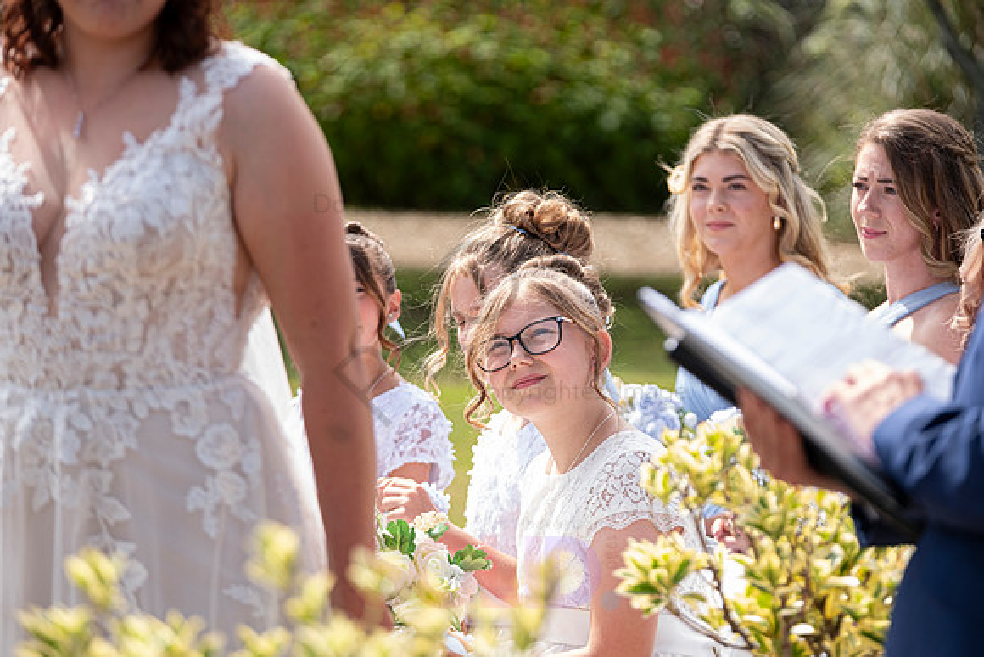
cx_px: 492
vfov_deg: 6.5
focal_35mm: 210
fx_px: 5741
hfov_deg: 9.8
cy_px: 328
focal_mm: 140
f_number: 3.6
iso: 200
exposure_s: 1/640
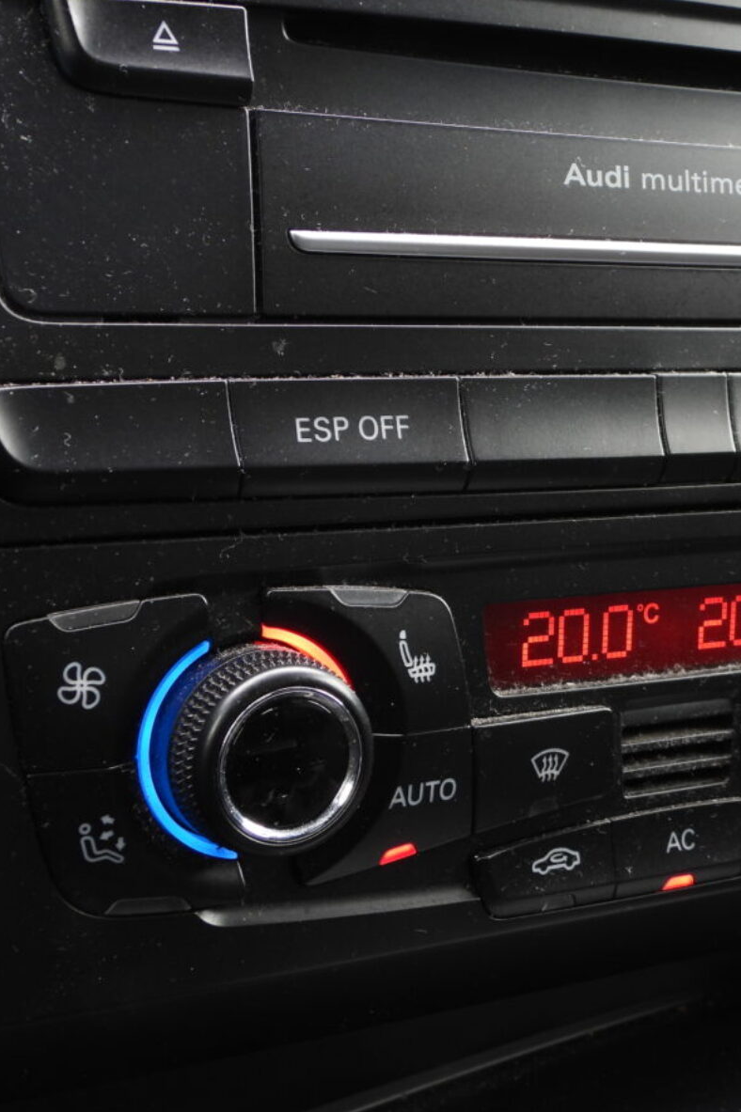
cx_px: 599
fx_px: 1915
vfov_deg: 32.4
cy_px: 557
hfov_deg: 21.6
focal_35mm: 62
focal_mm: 7.9
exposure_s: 1/30
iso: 100
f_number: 3.2
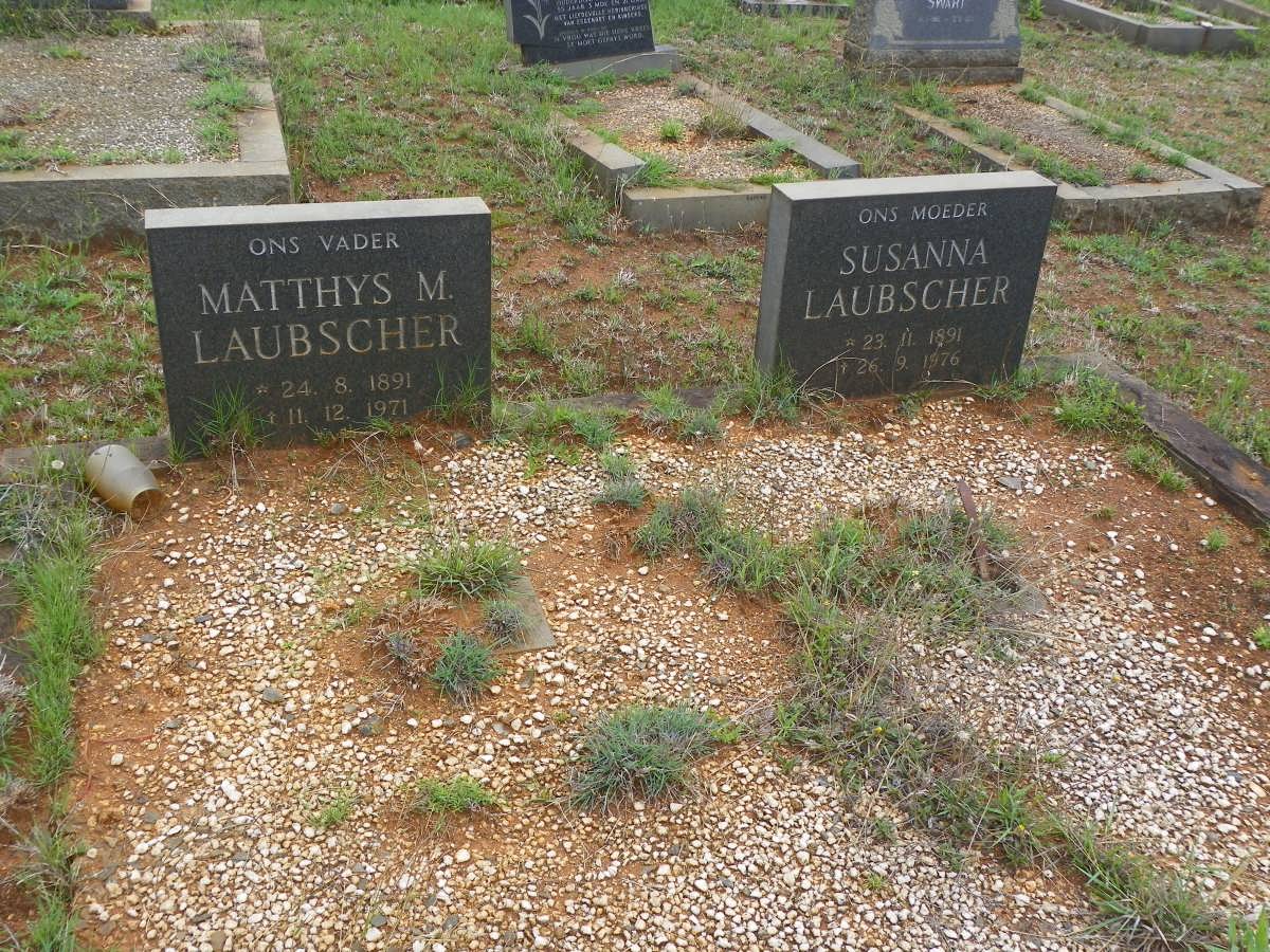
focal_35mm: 37
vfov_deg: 38.7
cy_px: 476
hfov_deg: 50.1
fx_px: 1357
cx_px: 635
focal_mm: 6.6
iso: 64
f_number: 4.5
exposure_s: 1/200
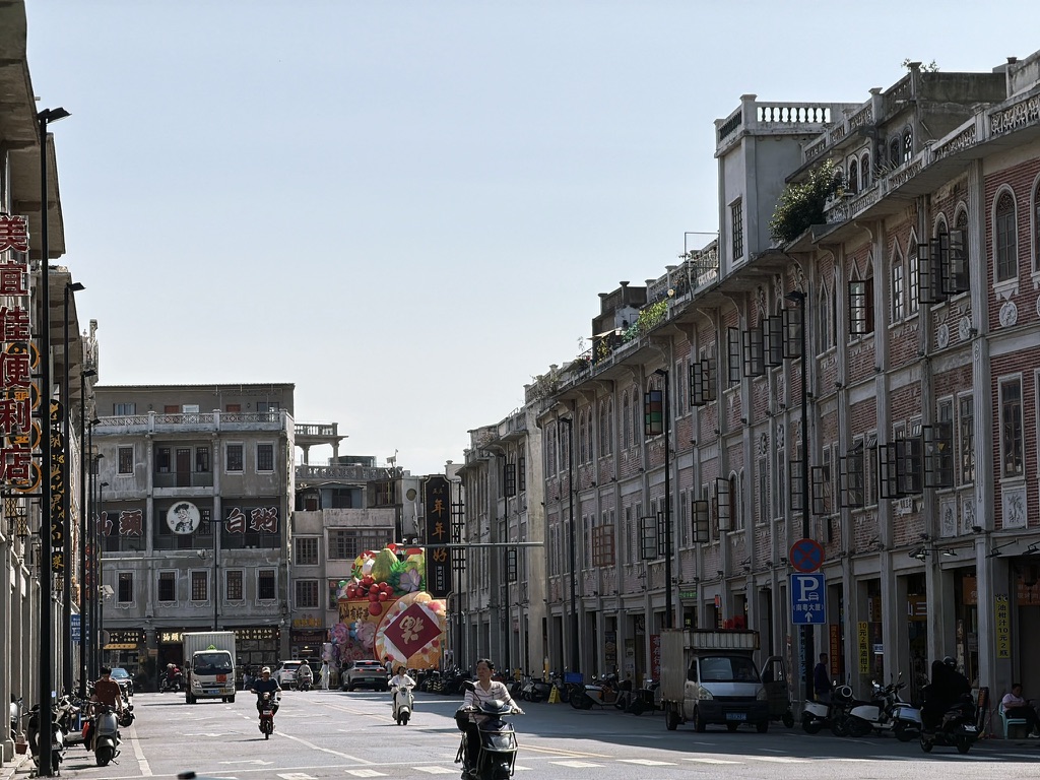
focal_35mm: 100
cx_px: 520
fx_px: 3004
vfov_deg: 14.8
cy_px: 390
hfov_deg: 19.6
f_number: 2.8
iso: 20
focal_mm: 16.89
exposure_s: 1/1017
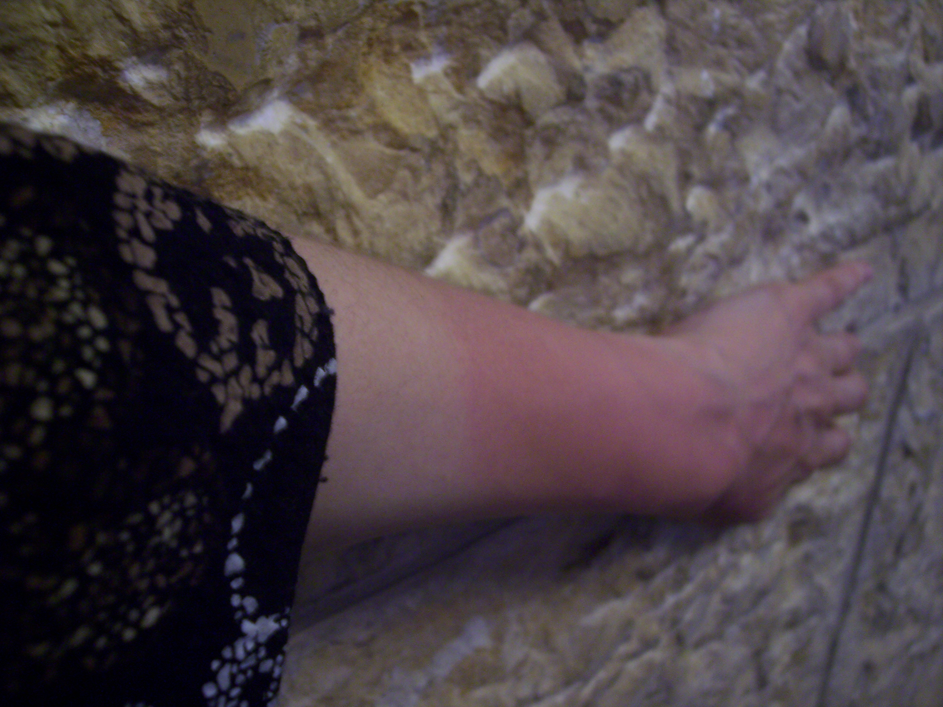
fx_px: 1062
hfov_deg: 47.9
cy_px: 354
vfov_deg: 36.8
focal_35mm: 39
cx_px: 472
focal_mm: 8
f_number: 3.4
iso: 200
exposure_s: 1/8
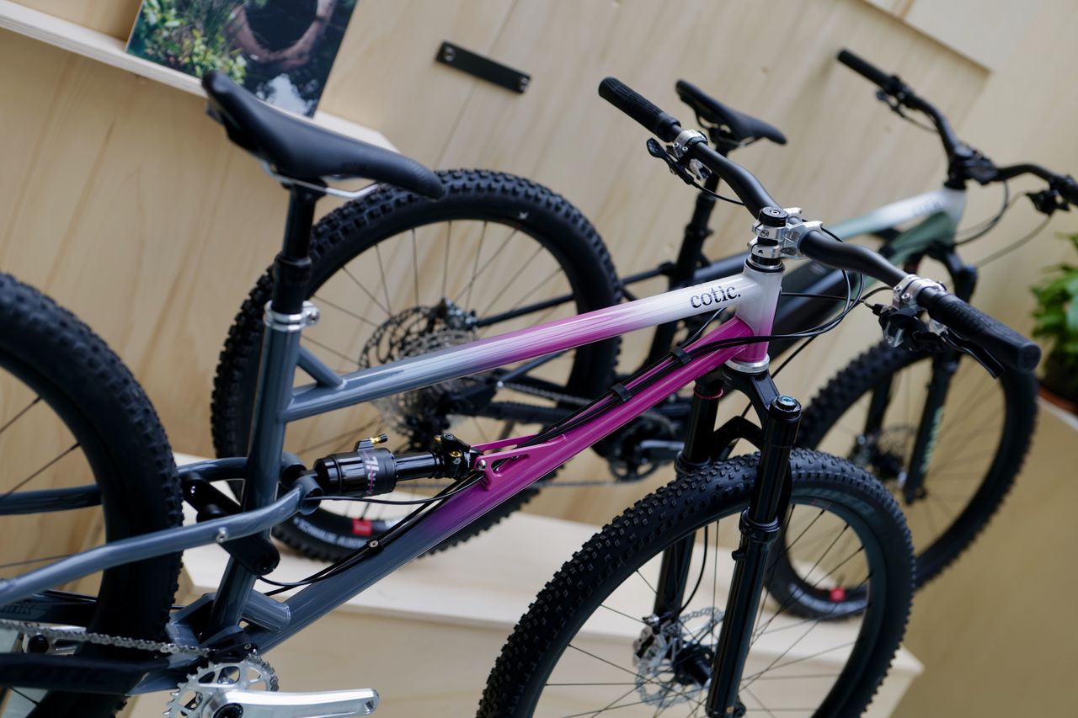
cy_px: 359
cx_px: 539
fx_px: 1497
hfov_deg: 39.6
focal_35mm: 50
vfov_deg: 27.0
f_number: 2.2
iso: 100
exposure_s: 1/125
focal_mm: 50
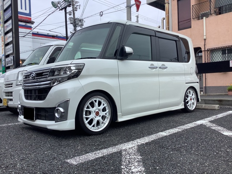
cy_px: 87
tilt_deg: -2.4
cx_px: 116
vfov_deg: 45.4
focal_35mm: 31
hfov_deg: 58.4
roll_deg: +0.9
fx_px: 208
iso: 25
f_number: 2.4
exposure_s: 1/509
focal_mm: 3.3
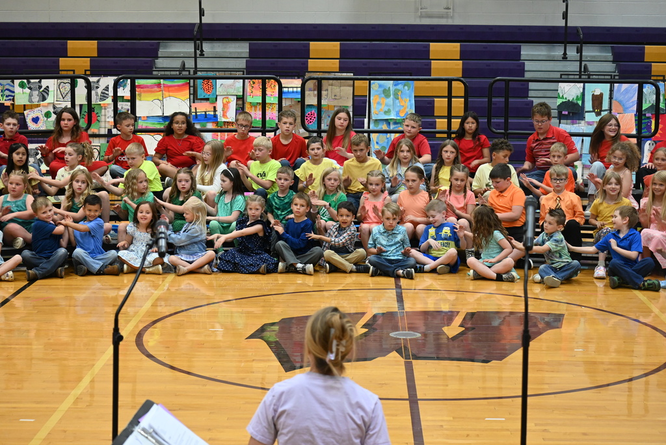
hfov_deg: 27.0
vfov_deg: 18.2
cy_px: 222
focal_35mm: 75
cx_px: 333
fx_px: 1388
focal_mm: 50
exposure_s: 1/125
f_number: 4.5
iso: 1600
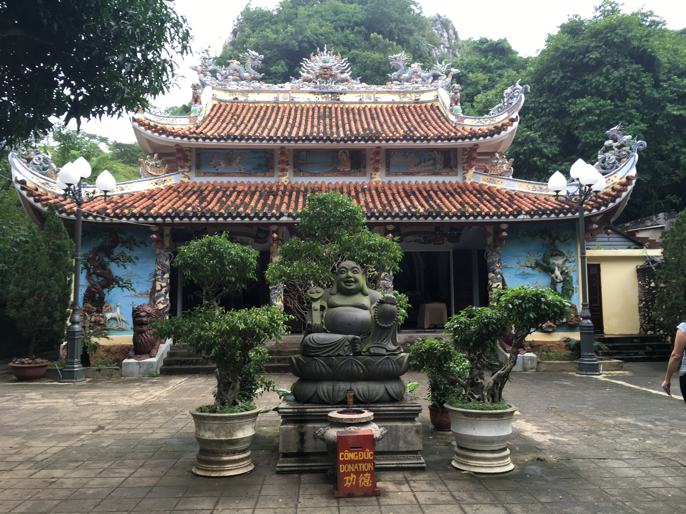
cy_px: 257
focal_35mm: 29
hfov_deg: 61.7
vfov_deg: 48.2
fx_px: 575
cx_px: 343
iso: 25
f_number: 2.2
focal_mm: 4.15
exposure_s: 1/50
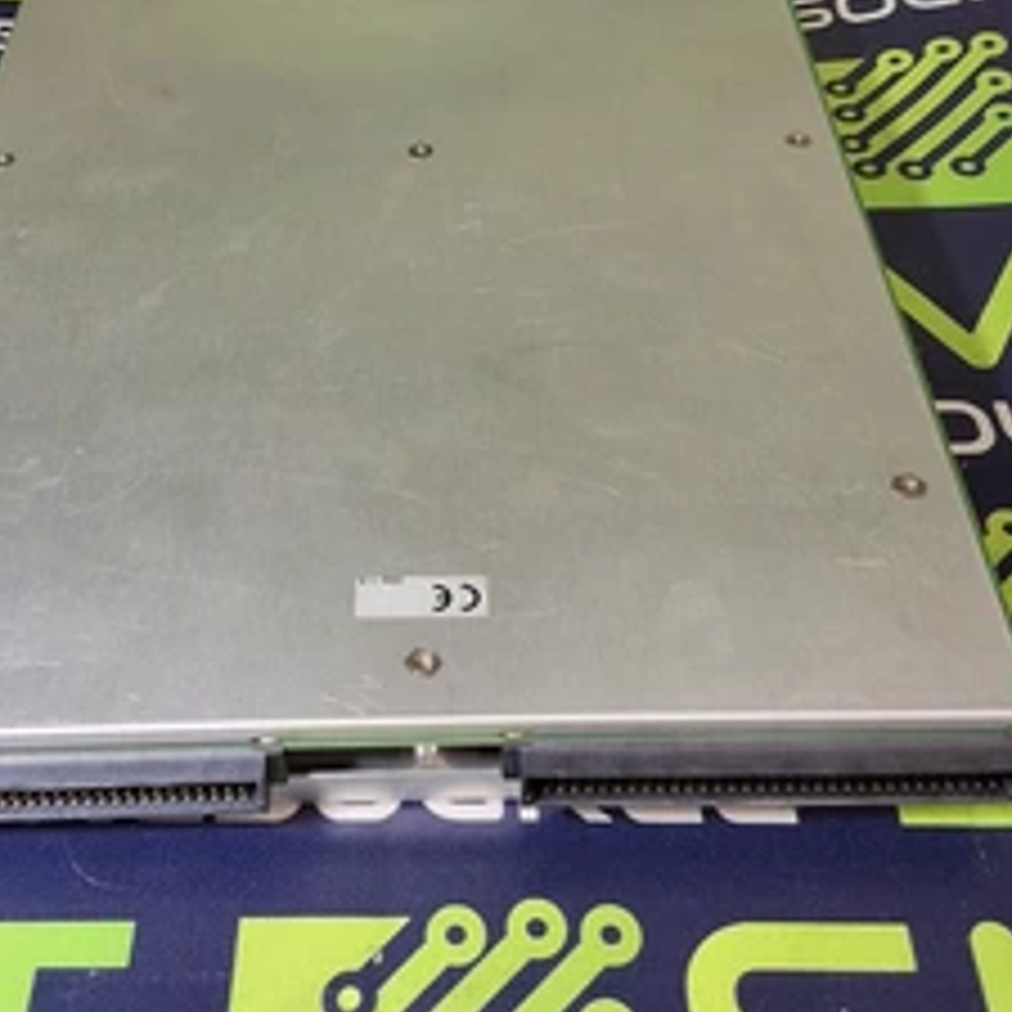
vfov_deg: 38.2
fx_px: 1455
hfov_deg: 38.2
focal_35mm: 44
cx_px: 418
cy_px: 400
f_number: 1.9
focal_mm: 2.91
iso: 80
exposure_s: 1/40
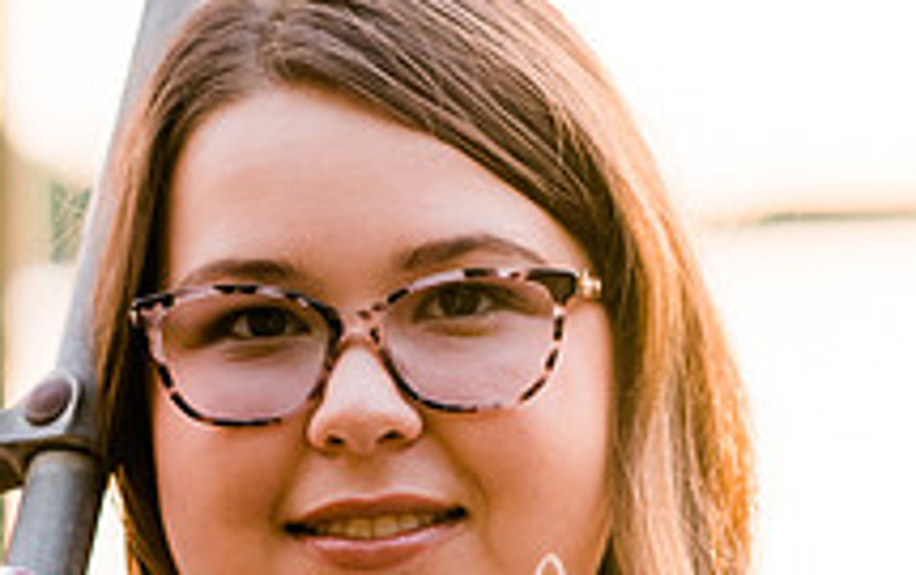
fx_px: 4524
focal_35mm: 181
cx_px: 388
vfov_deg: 7.2
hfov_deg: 11.6
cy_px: 647
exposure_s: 1/320
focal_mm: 85
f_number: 2.8
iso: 800
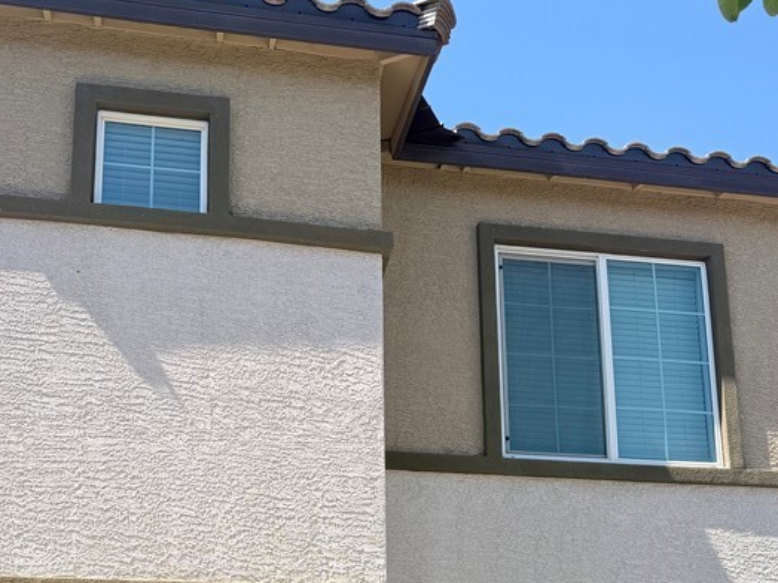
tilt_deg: +13.6
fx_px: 1056
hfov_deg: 40.4
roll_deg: -0.4
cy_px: 607
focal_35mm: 47
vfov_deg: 28.6
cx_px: 385
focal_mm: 6.76
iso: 80
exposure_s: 1/2801
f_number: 1.78
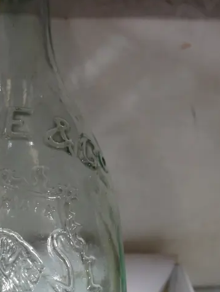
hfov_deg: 17.0
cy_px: 237
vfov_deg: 22.4
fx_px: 727
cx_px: 22
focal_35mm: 86
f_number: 5.6
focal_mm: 20
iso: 800
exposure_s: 1/60
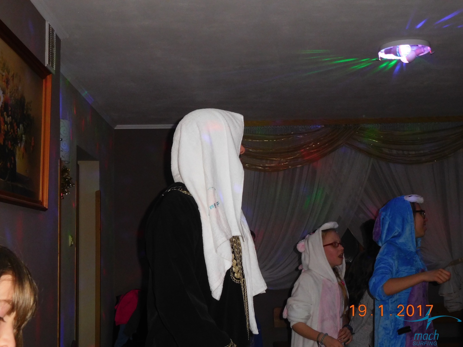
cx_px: 232
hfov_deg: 38.2
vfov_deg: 29.1
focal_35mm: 50
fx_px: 669
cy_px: 174
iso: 500
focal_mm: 8.9
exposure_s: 1/30
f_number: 4.1
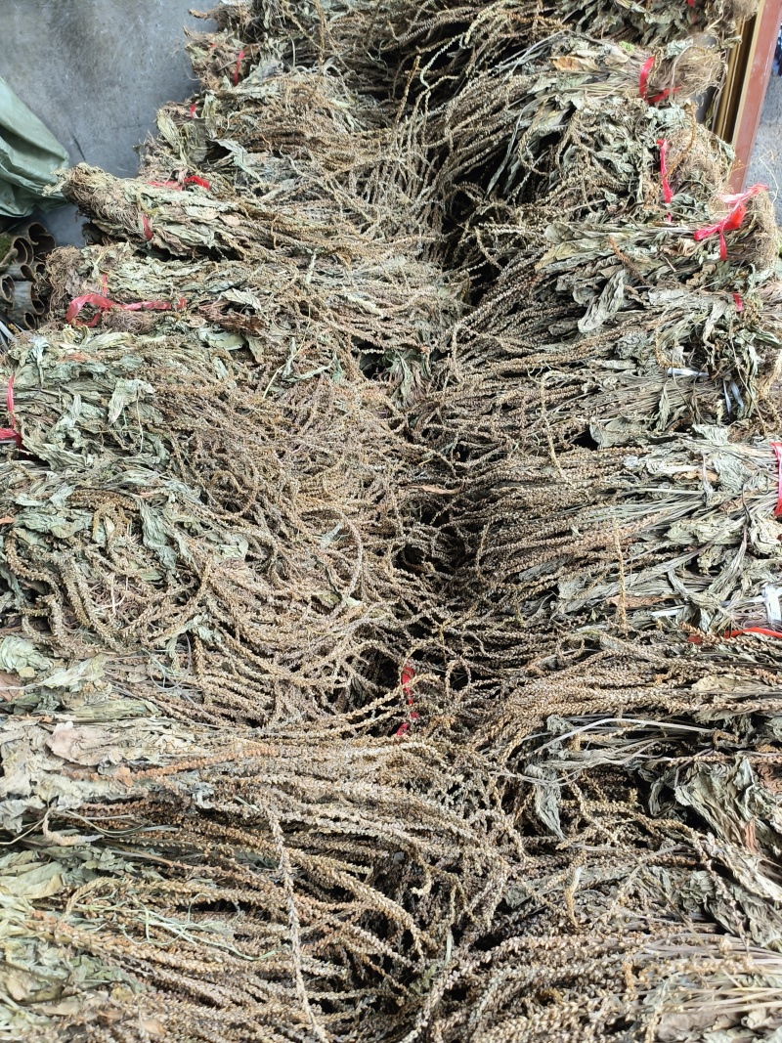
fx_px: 723
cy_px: 522
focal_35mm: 24
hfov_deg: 56.8
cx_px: 391
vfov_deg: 71.6
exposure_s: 1/100
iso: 100
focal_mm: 5.42
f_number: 1.8
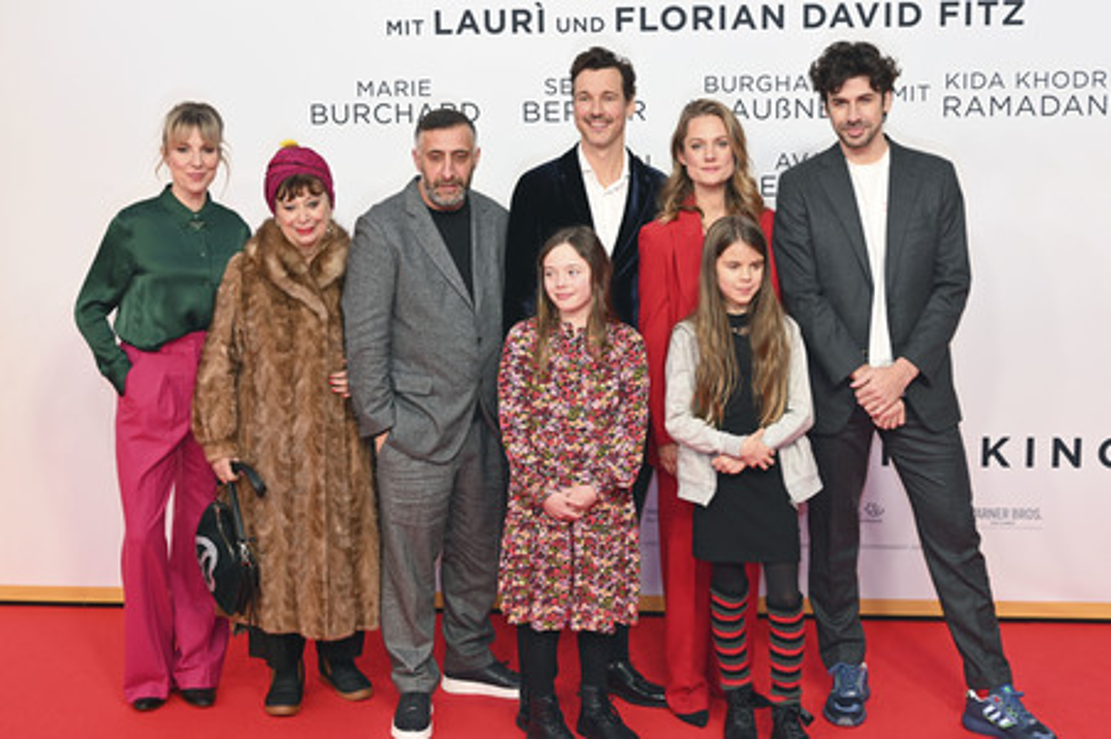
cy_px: 370
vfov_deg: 25.5
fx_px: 1634
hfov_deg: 37.5
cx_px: 556
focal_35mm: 53
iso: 640
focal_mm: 53
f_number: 5
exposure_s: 1/125
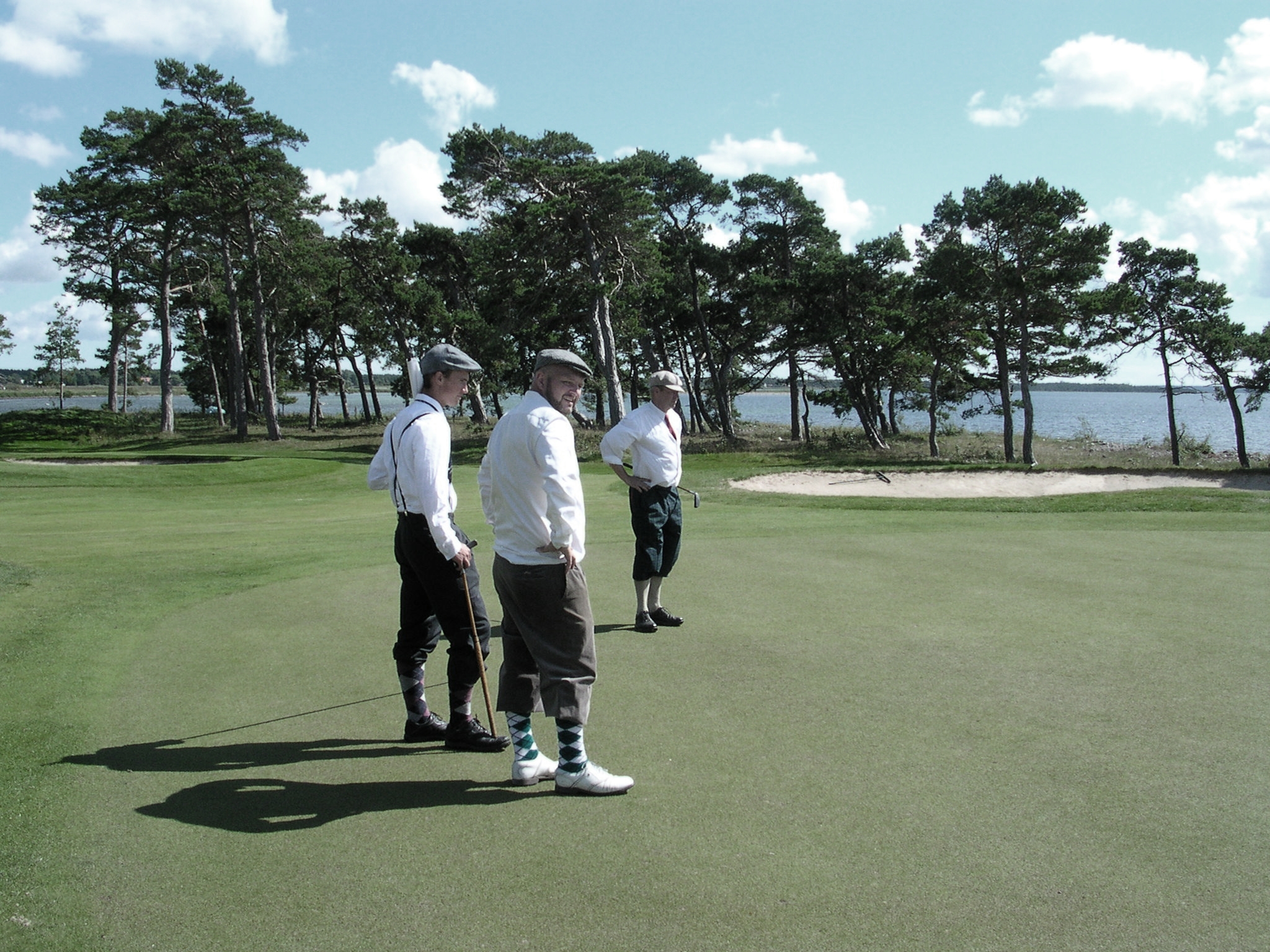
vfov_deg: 38.7
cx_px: 635
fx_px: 1357
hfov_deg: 50.1
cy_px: 476
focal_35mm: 37
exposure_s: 1/328
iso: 100
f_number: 4.5
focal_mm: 5.6
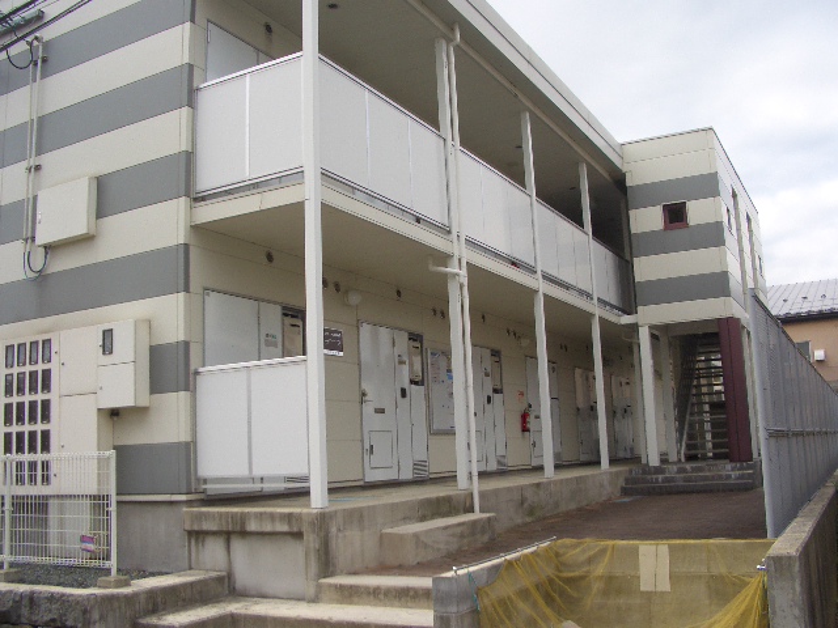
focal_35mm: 35
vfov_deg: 40.7
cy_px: 314
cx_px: 419
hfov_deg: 52.6
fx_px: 847
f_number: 4.3
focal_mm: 5.8
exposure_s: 1/320
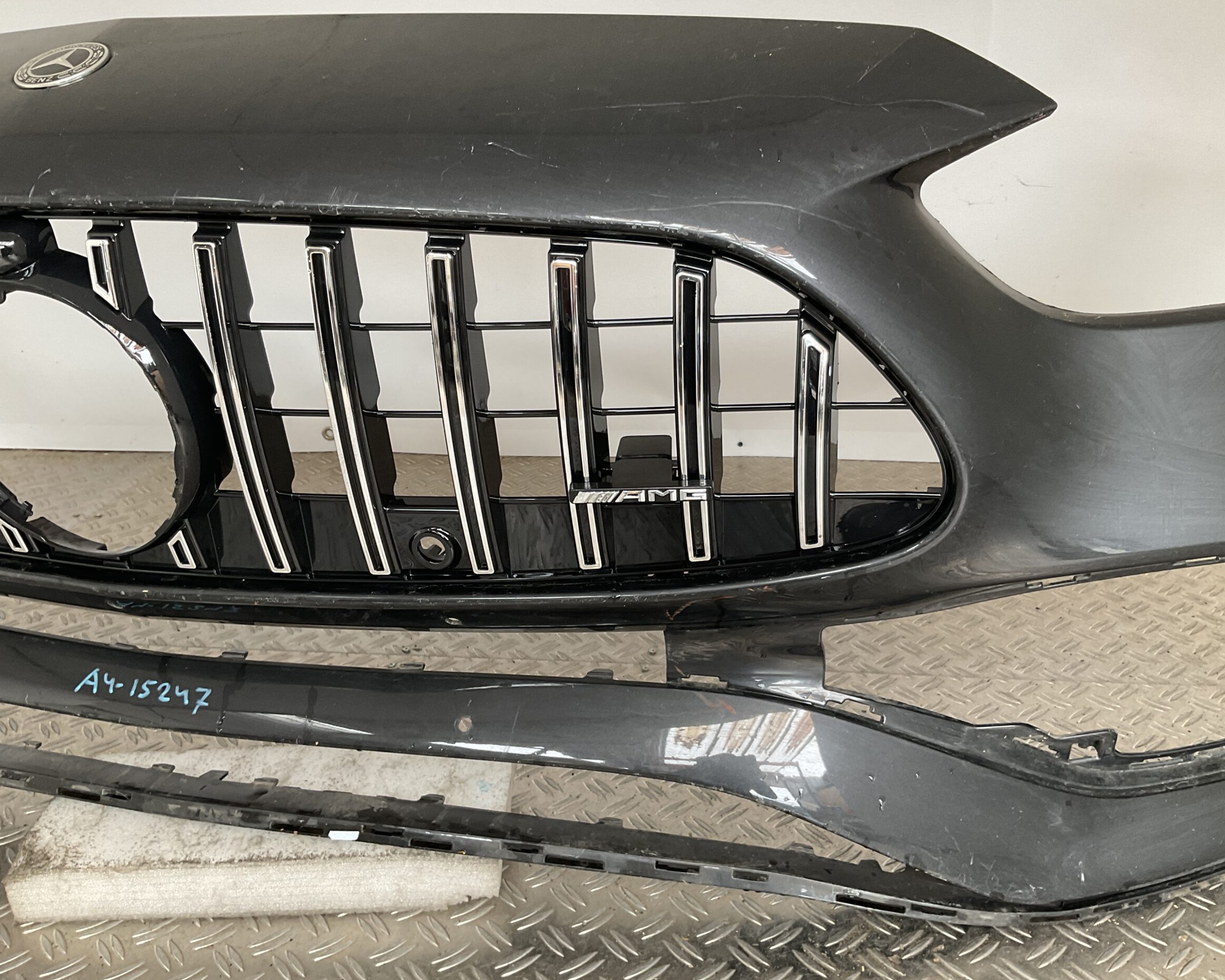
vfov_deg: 47.1
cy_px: 482
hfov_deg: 57.1
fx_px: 1124
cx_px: 647
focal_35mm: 31
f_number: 1.8
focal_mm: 3
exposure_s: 1/60
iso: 50
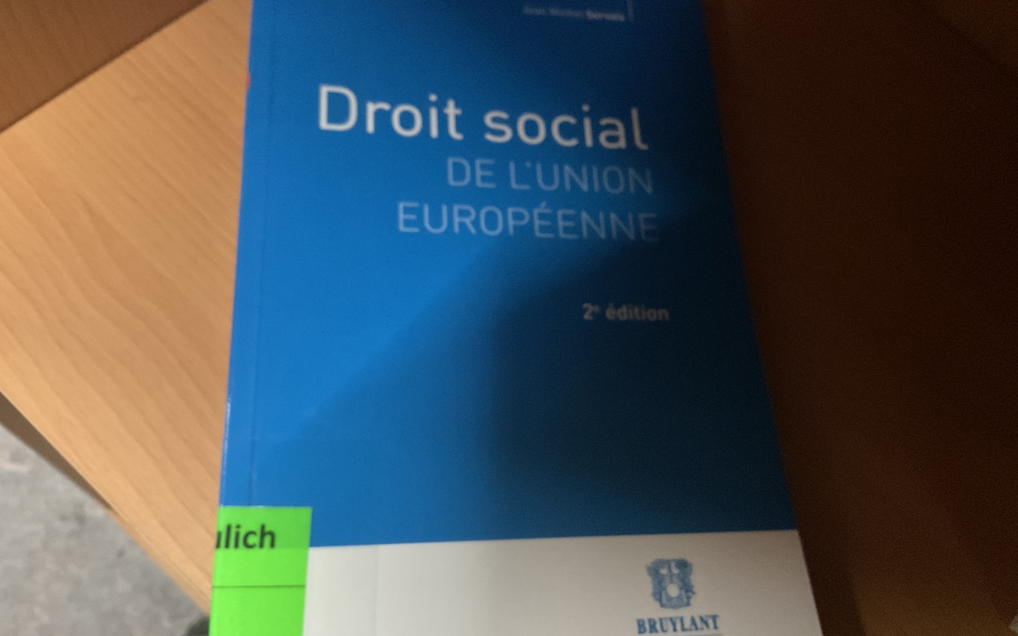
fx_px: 860
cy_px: 303
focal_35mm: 31
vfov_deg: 40.6
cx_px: 509
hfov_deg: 61.2
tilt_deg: -64.7
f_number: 1.8
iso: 500
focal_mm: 3
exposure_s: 1/25
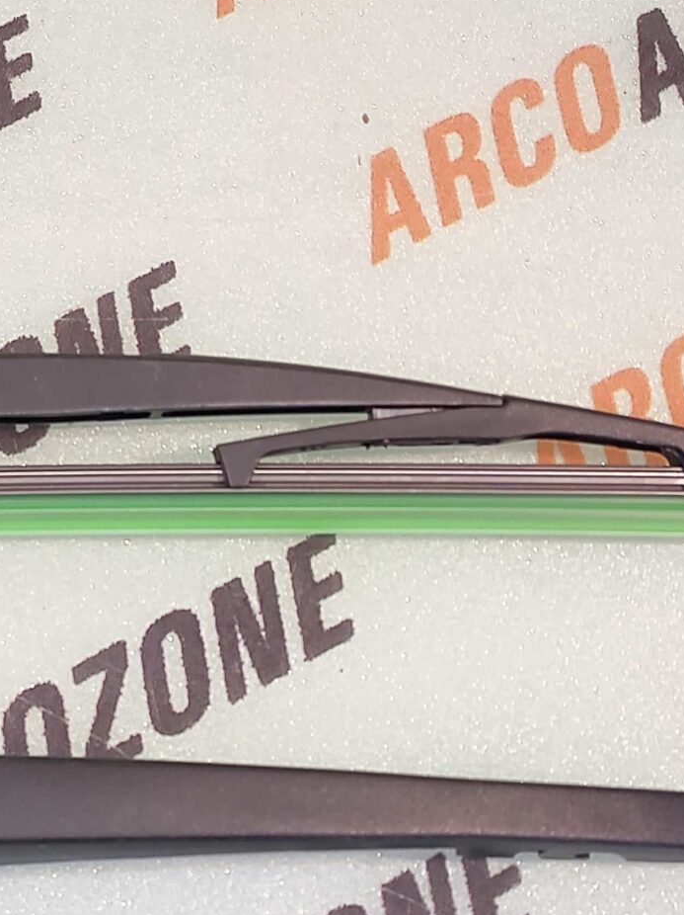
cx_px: 9
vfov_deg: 40.3
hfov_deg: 29.0
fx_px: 1240
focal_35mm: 47
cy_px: 539
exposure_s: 1/33
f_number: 1.79
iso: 208
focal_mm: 4.74
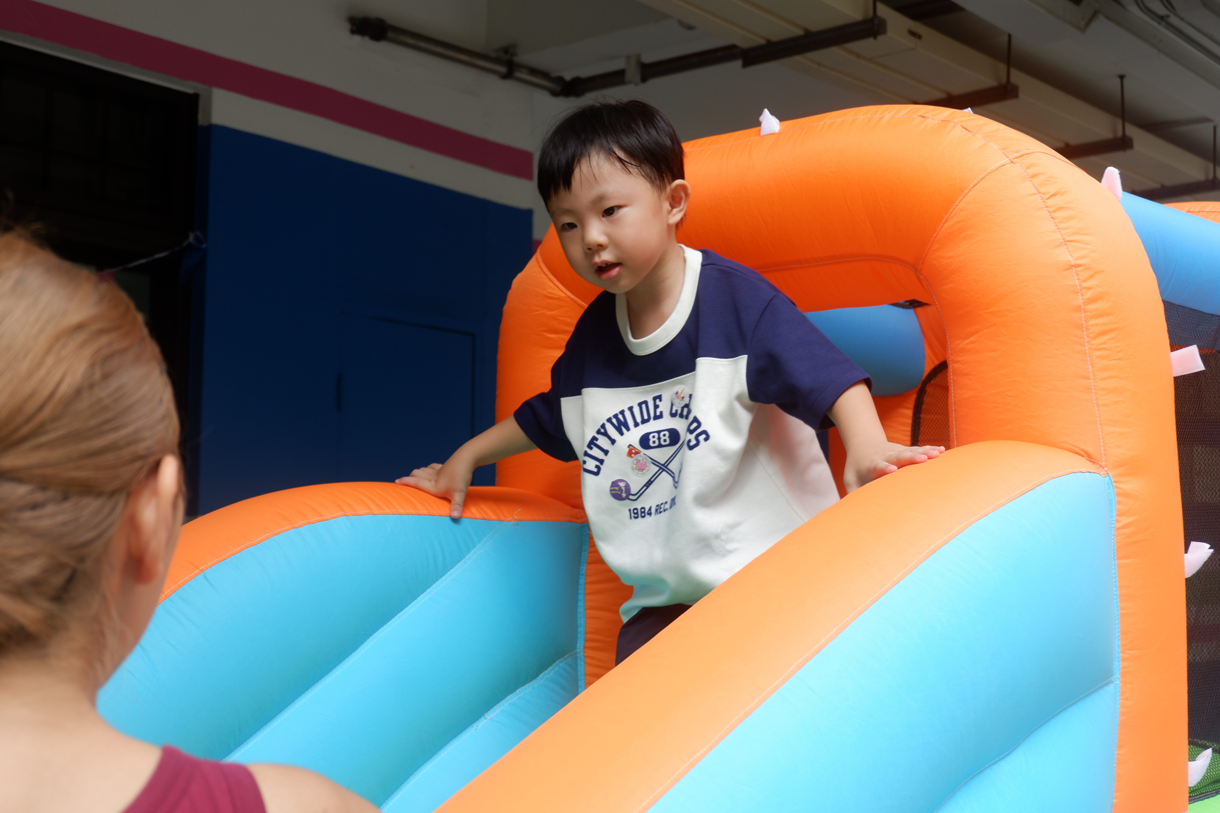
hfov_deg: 41.1
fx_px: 1627
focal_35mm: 48
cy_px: 406
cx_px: 610
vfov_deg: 28.1
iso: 200
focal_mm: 32.5
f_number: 5
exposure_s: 1/140
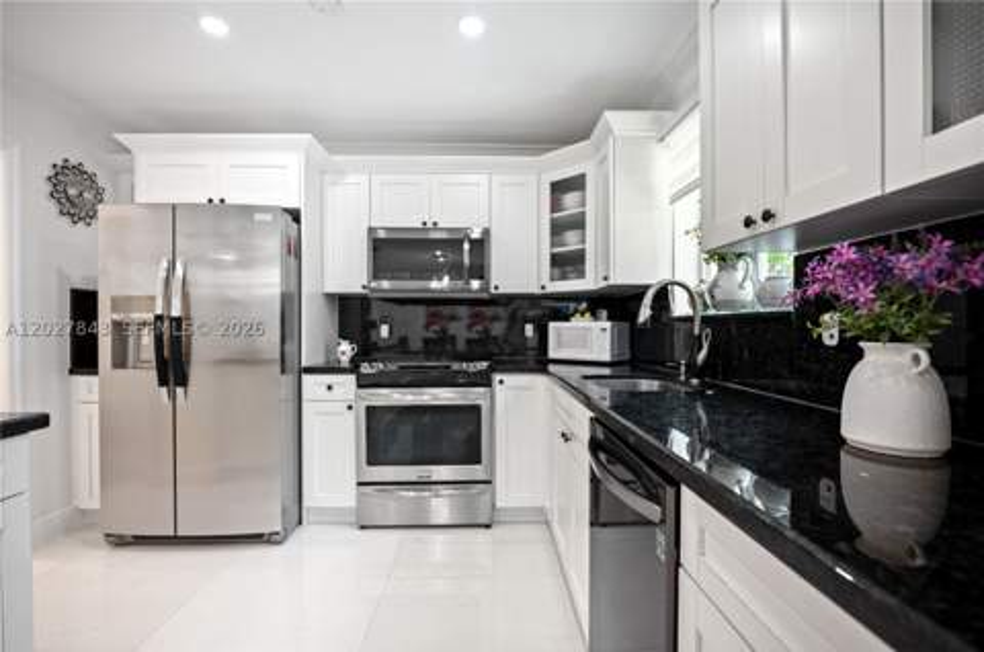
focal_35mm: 16
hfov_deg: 96.8
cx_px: 492
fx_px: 436
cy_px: 326
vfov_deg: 73.5
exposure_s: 1/20
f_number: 2.8
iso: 200
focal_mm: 16
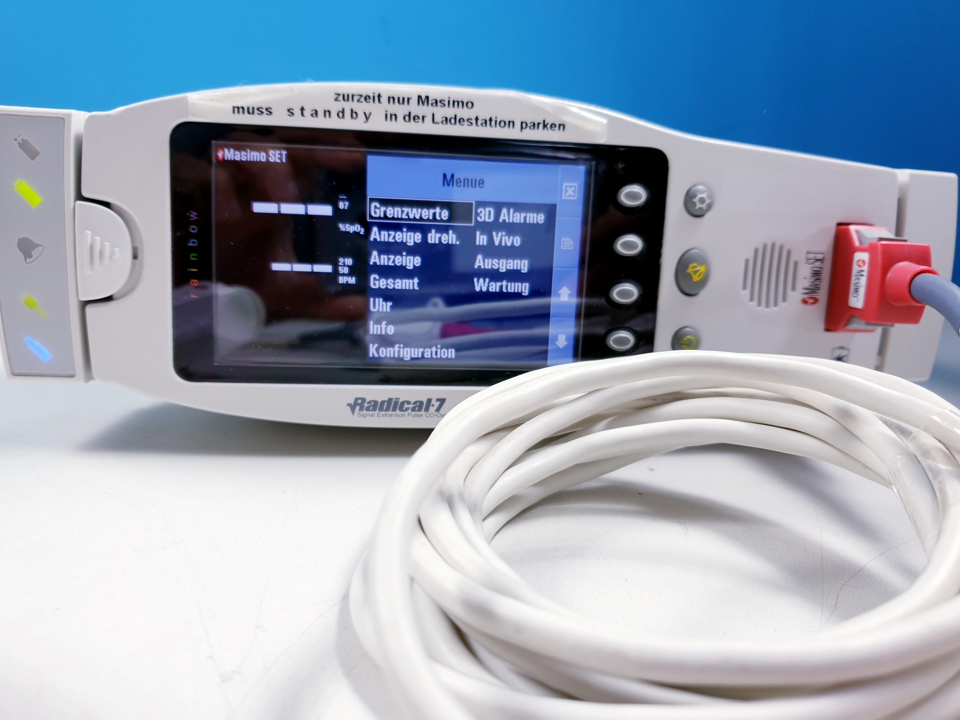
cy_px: 360
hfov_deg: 67.3
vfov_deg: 53.1
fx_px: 721
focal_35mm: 26
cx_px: 480
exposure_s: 1/115
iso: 50
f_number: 1.5
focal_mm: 4.3
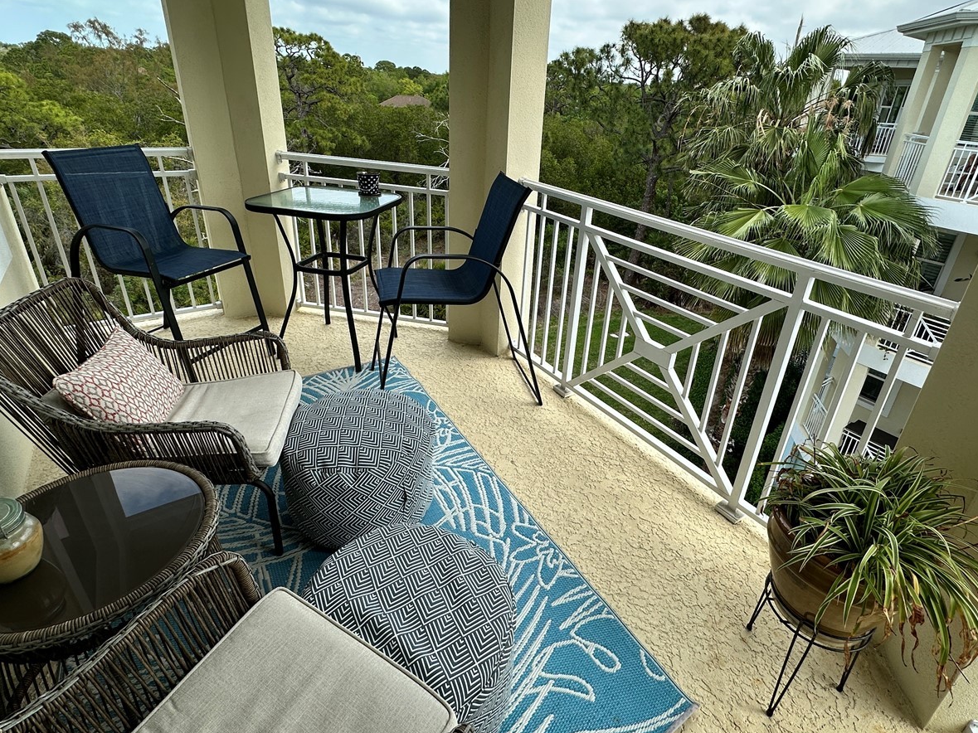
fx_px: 537
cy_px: 337
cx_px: 517
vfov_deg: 68.6
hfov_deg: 84.6
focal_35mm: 19
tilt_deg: -25.3
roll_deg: -3.9
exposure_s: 1/917
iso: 50
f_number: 2.2
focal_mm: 2.22
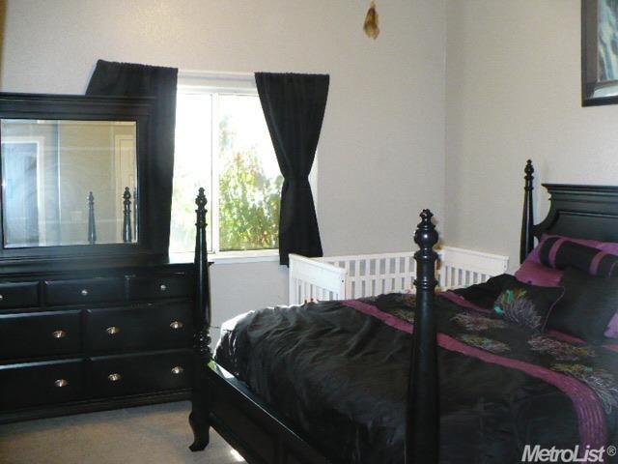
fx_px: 661
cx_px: 309
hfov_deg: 50.1
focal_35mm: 37
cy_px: 232
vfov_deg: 38.7
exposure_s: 1/30
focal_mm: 6.1
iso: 500
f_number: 2.8
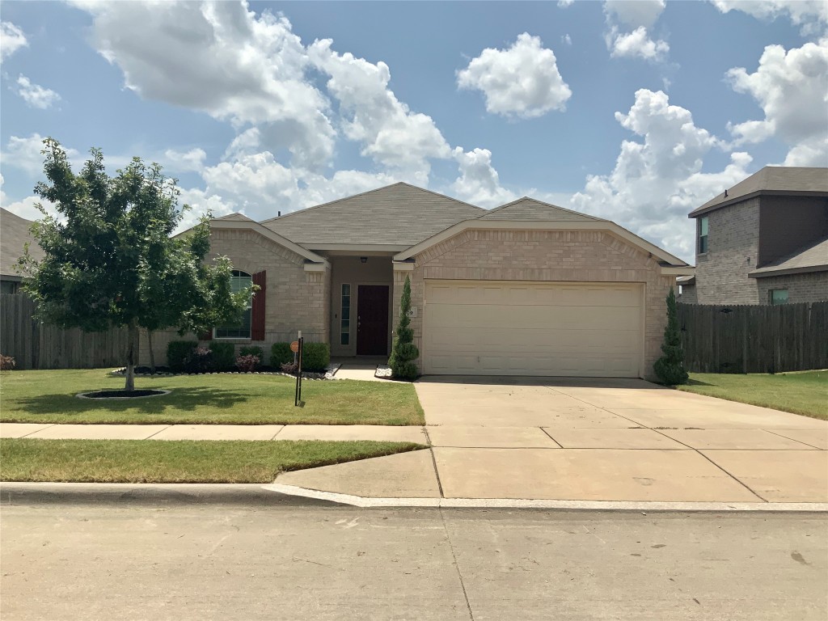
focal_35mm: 29
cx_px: 414
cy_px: 310
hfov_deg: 61.7
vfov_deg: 48.2
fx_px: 694
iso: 20
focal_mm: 3
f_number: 1.8
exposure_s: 1/4405
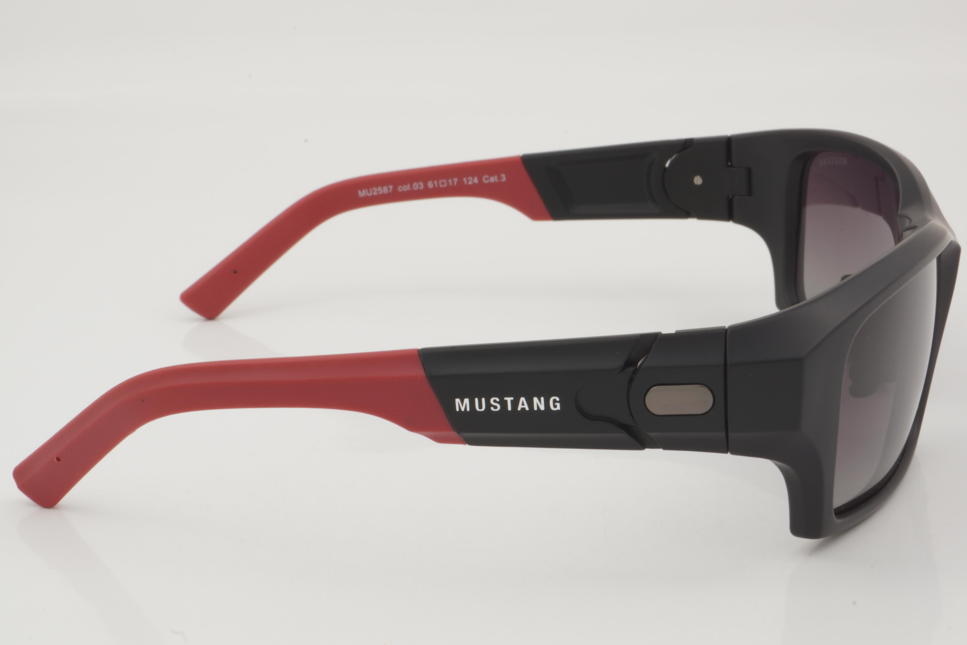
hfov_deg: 27.0
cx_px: 484
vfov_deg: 18.2
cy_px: 322
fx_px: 2014
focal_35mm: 75
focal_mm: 50
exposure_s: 1/3
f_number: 32
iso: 100
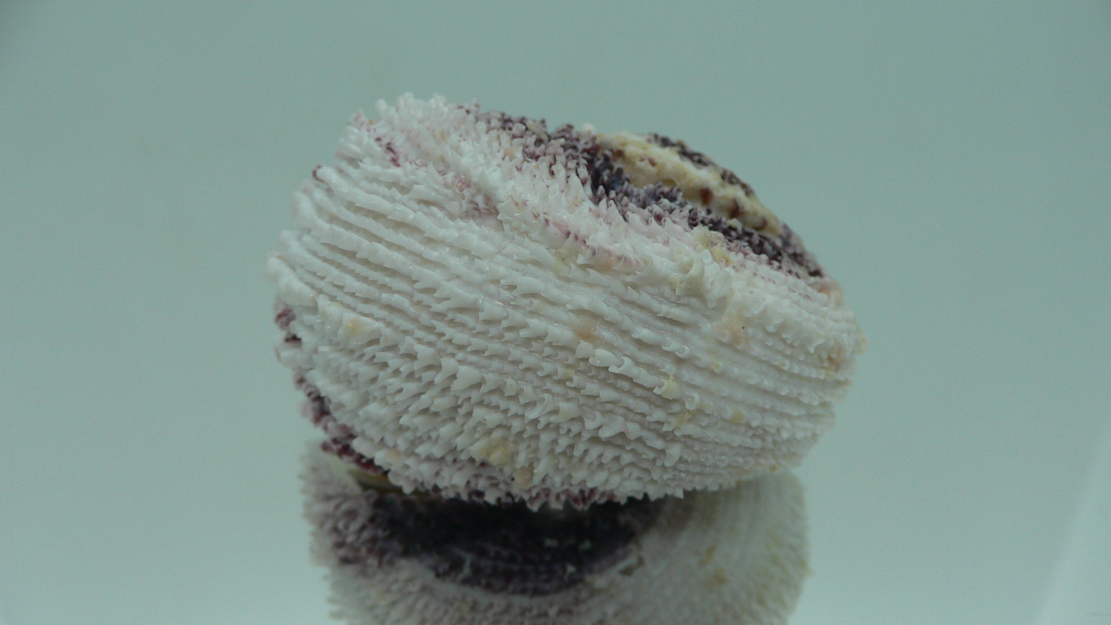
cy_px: 347
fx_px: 1149
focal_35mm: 39
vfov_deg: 30.4
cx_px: 562
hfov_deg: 51.6
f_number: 2.8
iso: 80
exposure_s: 1/60
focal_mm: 4.6
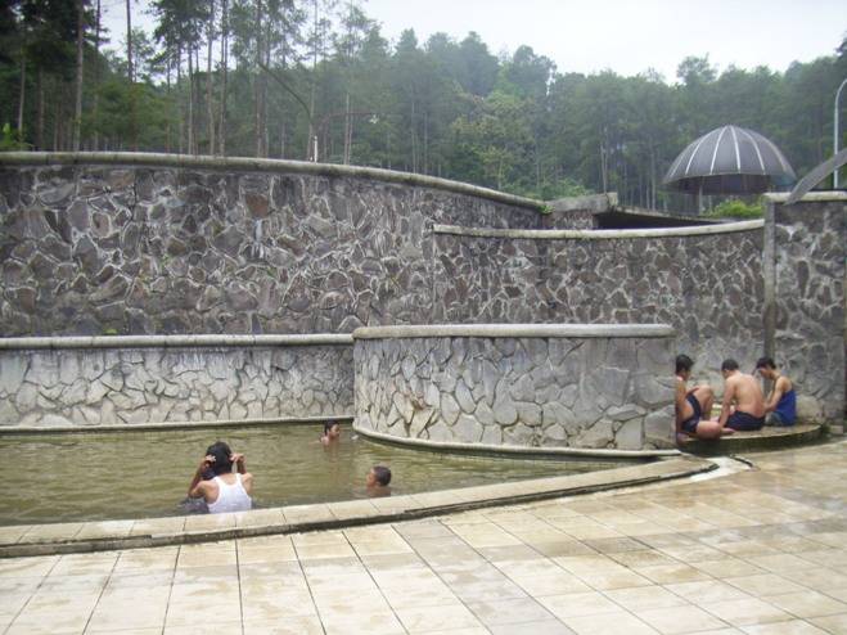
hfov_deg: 54.0
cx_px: 424
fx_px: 832
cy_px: 318
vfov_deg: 41.8
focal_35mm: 34
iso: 80
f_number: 2.9
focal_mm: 5.7
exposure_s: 1/160
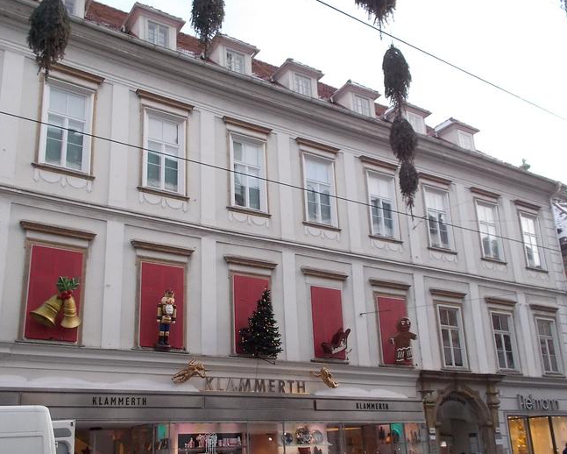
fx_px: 588
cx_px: 254
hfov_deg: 51.4
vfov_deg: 42.1
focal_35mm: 35
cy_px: 259
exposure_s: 1/250
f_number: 3.3
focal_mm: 4.1
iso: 200
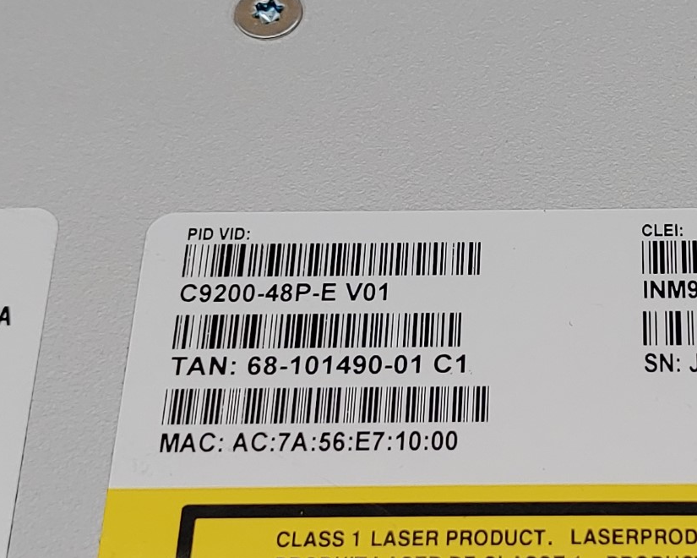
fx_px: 1898
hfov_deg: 20.6
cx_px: 564
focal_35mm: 92
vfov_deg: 16.7
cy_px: 308
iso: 50
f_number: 1.8
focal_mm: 4.36
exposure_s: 1/160
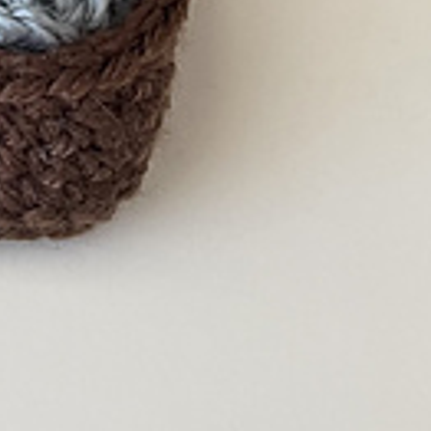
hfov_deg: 14.0
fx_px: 1578
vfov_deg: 14.2
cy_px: -276
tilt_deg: -47.7
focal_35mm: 112
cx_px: -309
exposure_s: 1/60
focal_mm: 4.2
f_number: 1.6
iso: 125
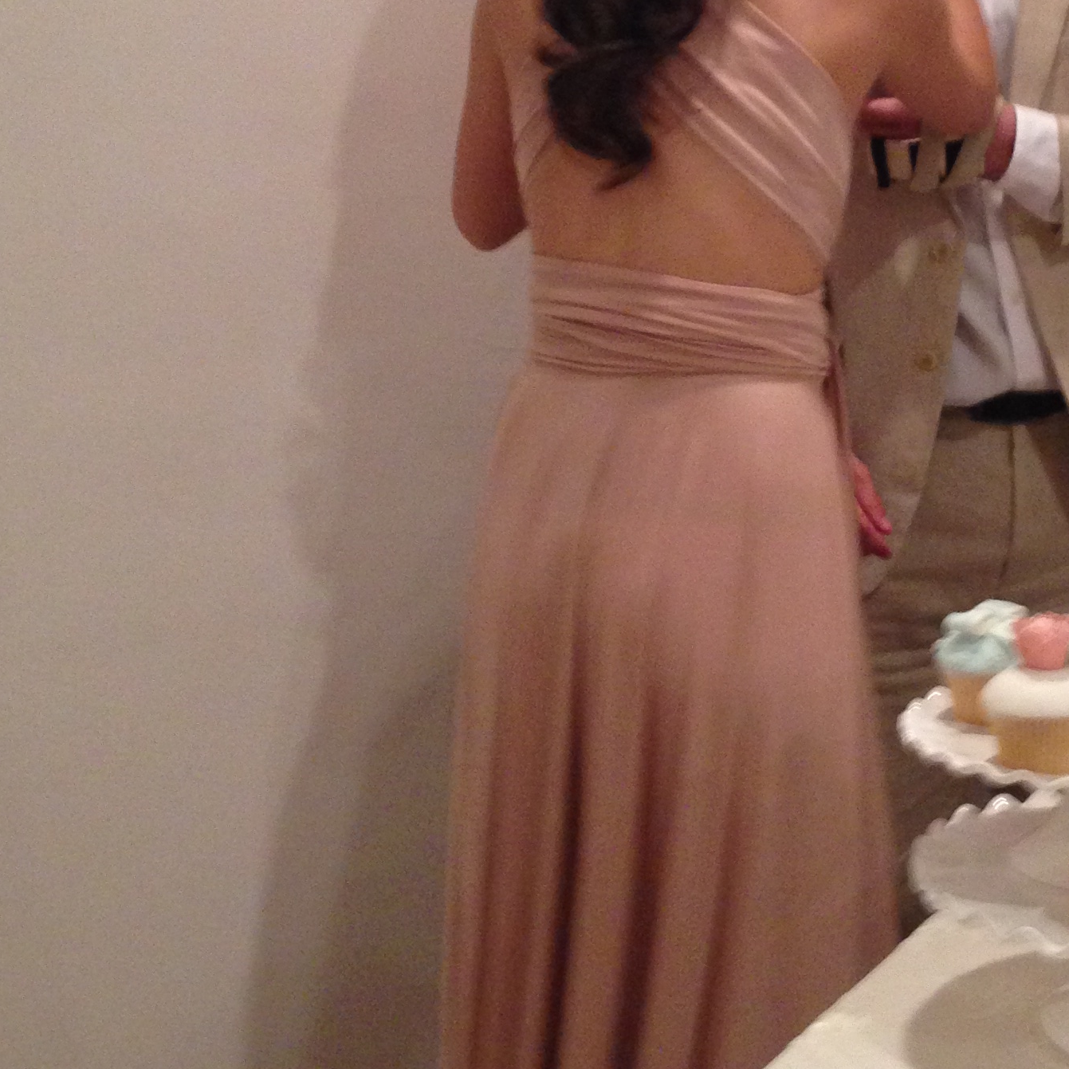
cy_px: 267
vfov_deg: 24.1
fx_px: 2481
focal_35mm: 71
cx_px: 895
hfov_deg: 23.9
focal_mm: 4.12
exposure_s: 1/20
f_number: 2.4
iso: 250
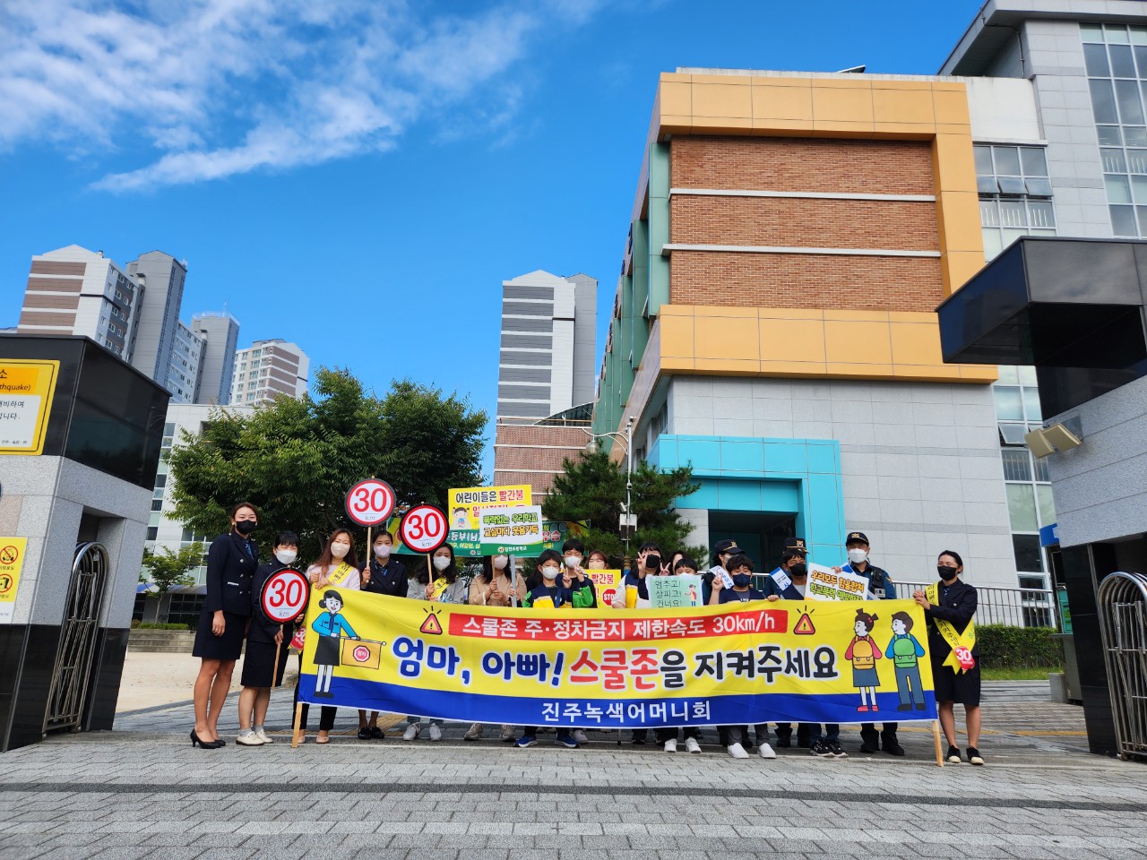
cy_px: 430
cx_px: 574
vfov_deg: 58.9
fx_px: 762
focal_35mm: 23
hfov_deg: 73.9
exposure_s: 1/714
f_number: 1.8
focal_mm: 5.4
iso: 20
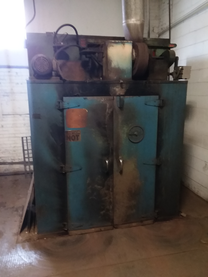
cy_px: 138
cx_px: 104
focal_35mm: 29
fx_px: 232
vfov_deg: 61.7
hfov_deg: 48.2
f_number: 1.9
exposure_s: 1/17
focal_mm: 2.47
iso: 200
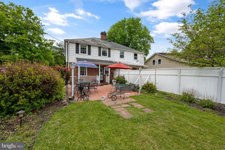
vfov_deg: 81.2
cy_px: 75
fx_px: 87
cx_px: 112
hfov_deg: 104.3
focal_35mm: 14
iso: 320
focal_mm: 14
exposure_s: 1/400
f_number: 8
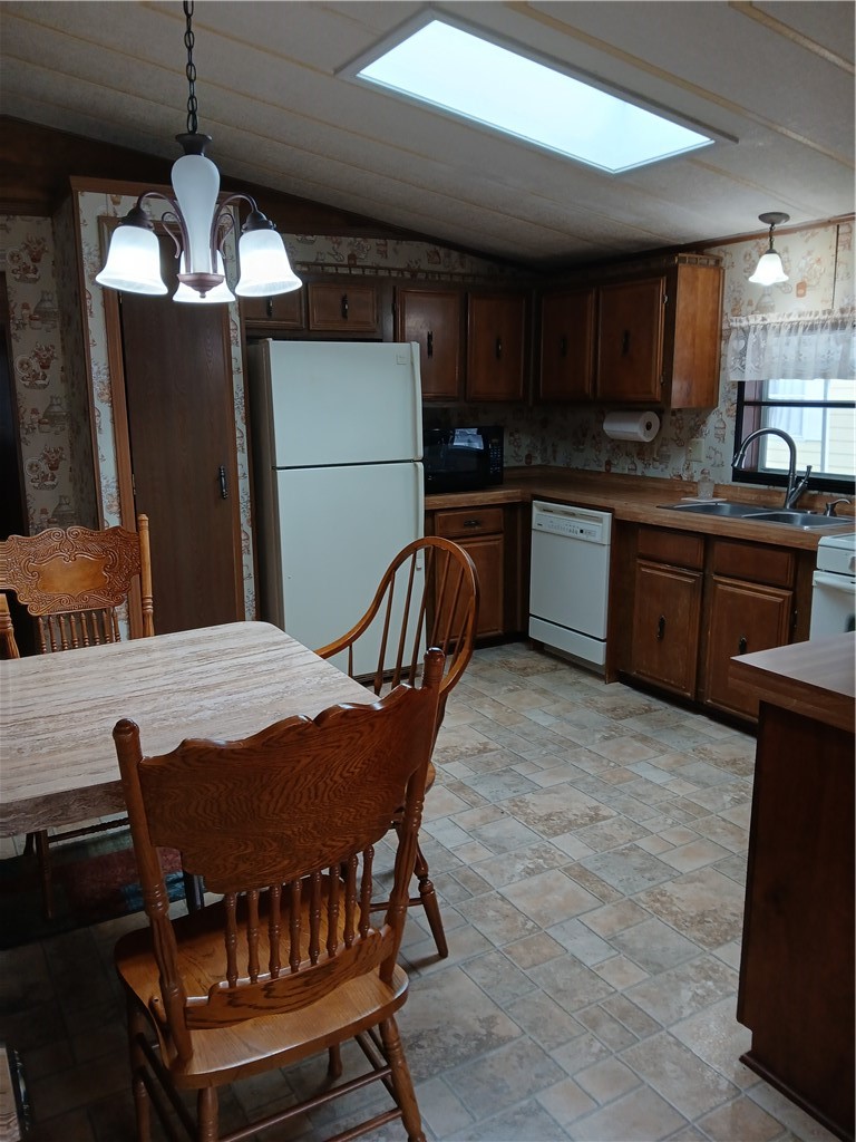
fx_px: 857
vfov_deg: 67.3
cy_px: 571
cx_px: 428
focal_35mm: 26
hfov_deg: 53.1
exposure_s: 1/60
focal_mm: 3.98
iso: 125
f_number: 1.8
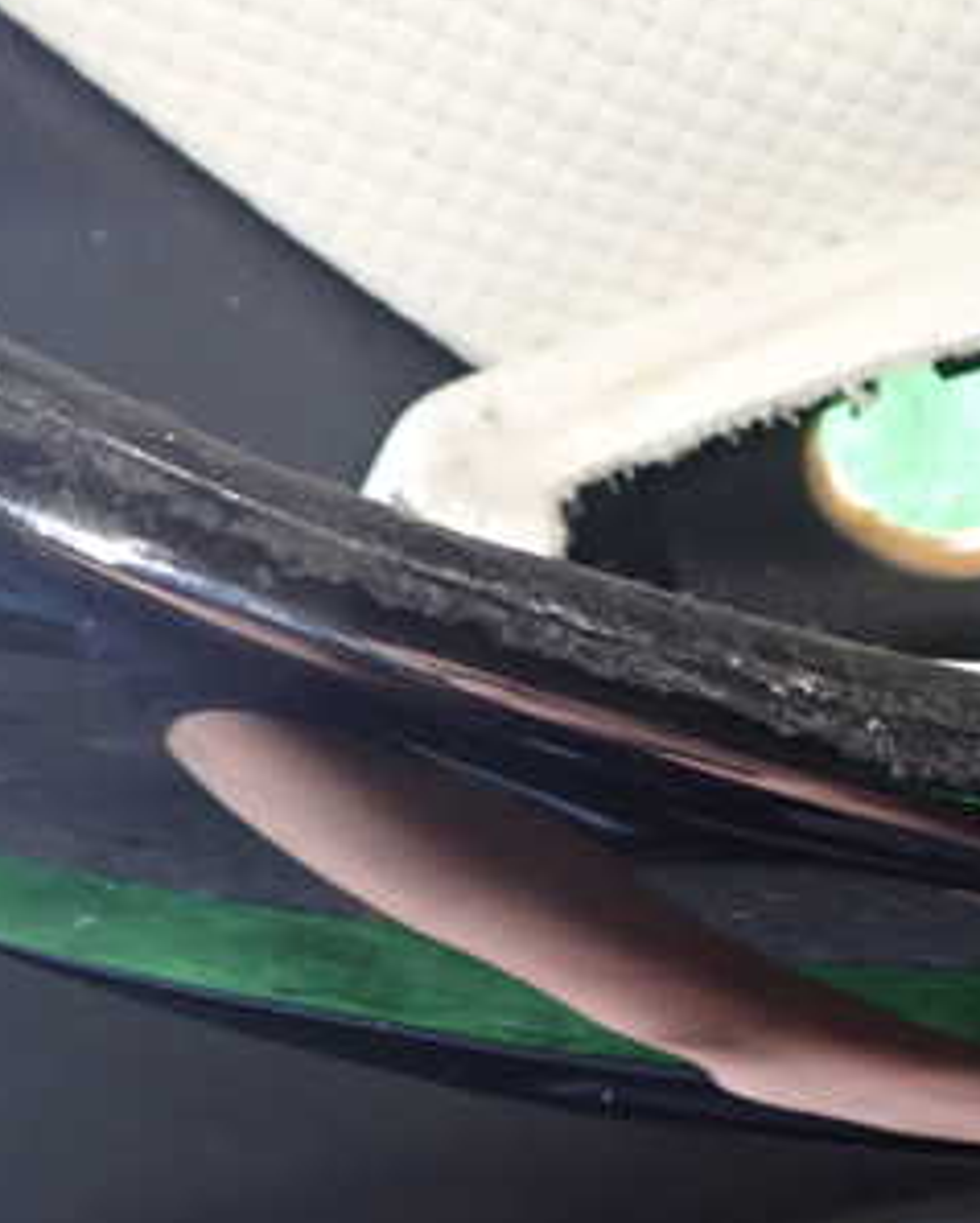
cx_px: 288
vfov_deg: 26.6
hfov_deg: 21.5
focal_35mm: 71
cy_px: 432
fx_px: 2571
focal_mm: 6.37
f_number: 2.5
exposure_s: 1/40
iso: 400
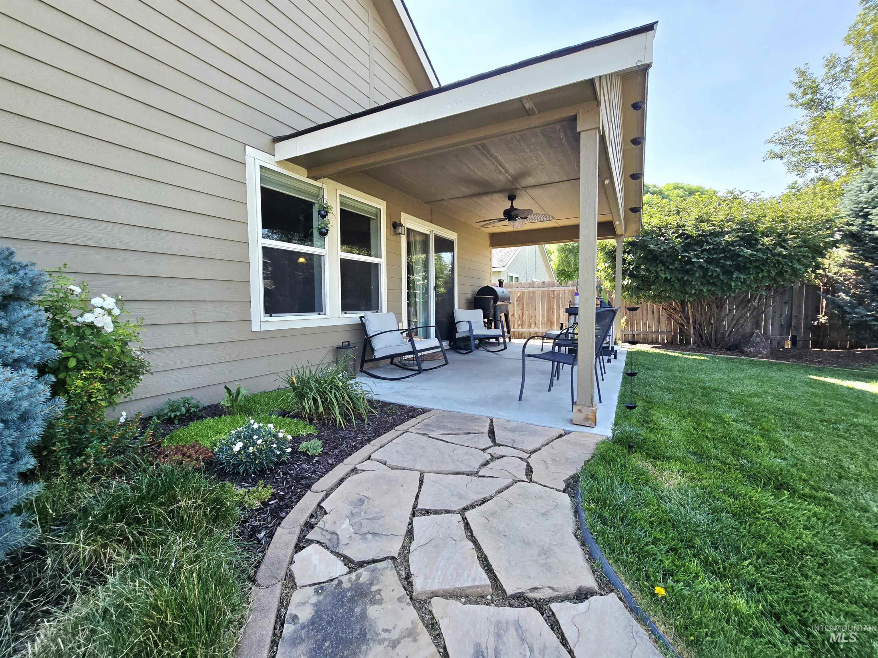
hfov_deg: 106.2
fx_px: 330
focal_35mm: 13
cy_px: 329
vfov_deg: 89.9
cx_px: 439
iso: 50
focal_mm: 2.2
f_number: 2.2
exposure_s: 1/714
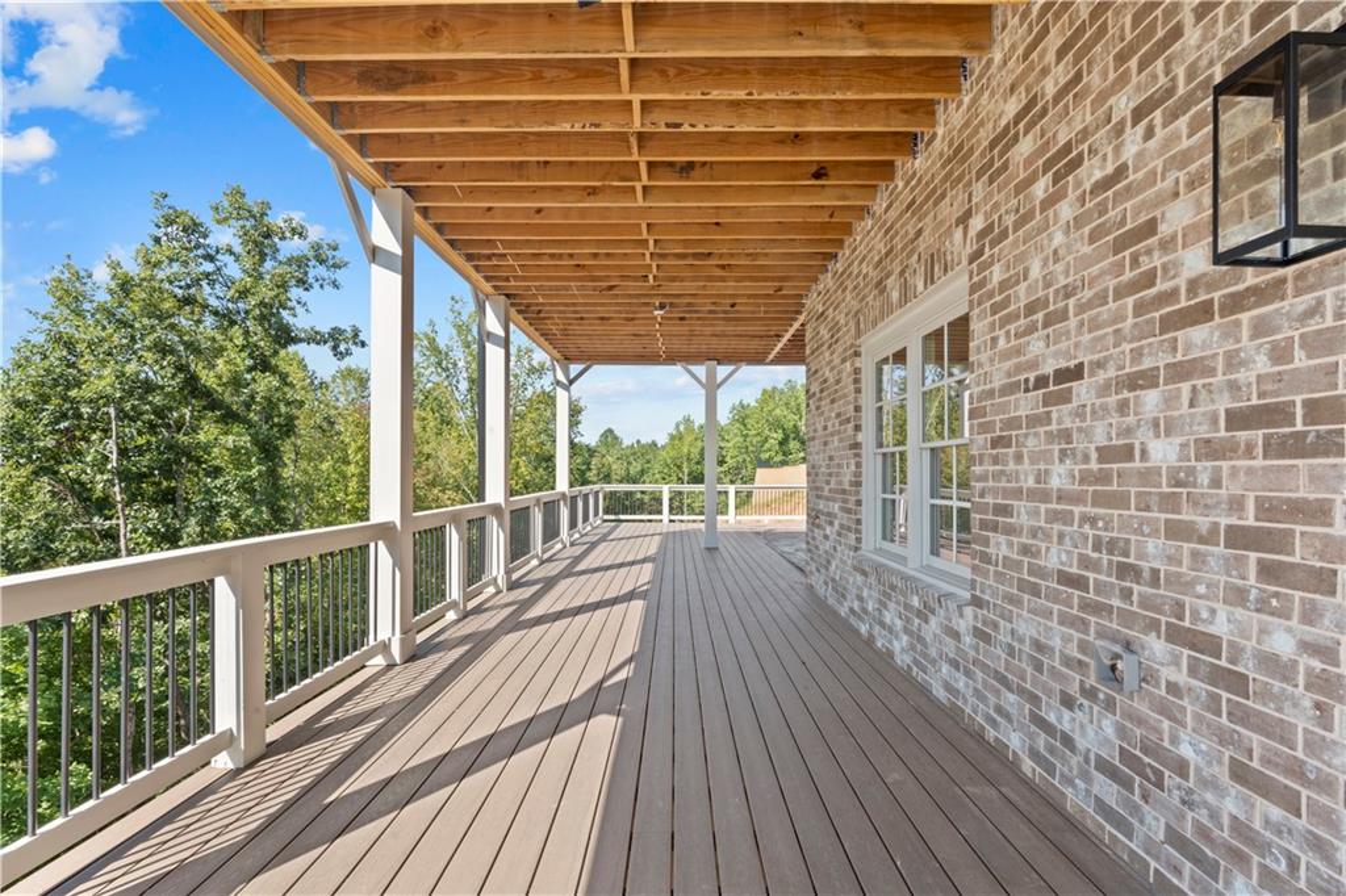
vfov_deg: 72.0
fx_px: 617
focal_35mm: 16
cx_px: 673
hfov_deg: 95.0
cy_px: 448
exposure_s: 1/15
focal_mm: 16.5
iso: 100
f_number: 11
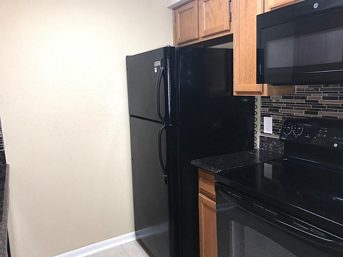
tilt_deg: -9.0
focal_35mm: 28
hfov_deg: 63.4
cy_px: 128
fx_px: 277
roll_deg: +2.5
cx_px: 172
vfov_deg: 49.7
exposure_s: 1/30
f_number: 1.8
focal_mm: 3.99
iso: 32
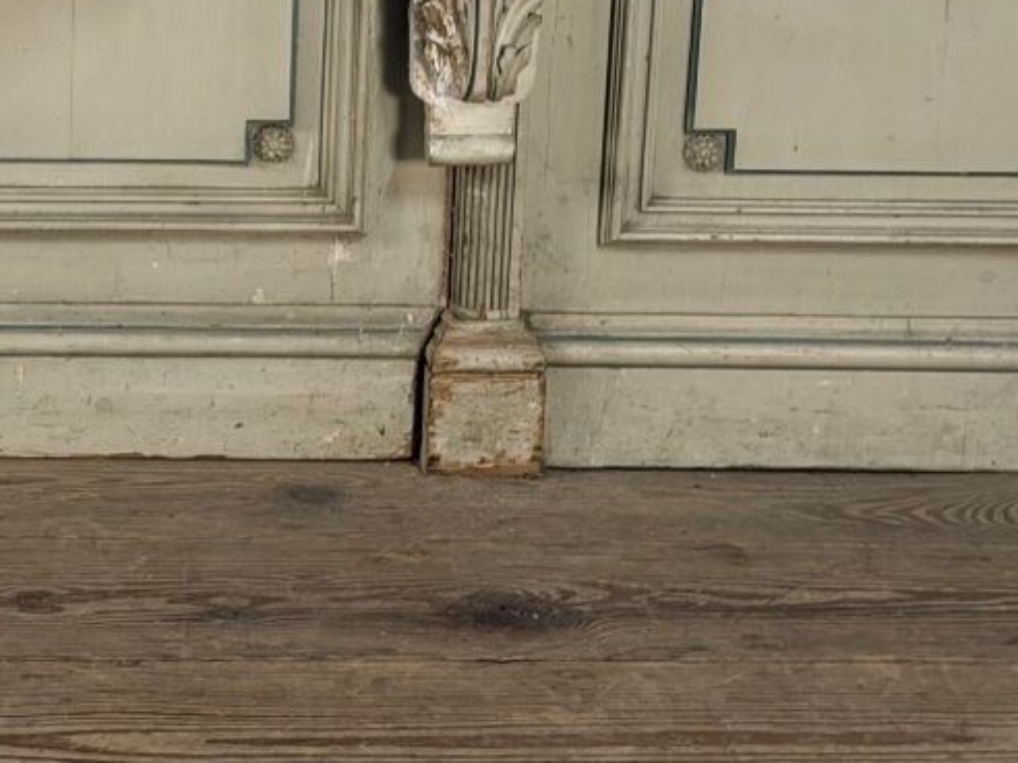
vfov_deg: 12.5
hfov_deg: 16.4
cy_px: -54
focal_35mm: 117
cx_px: -54
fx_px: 3441
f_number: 1.78
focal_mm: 6.76
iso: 160
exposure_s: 1/50
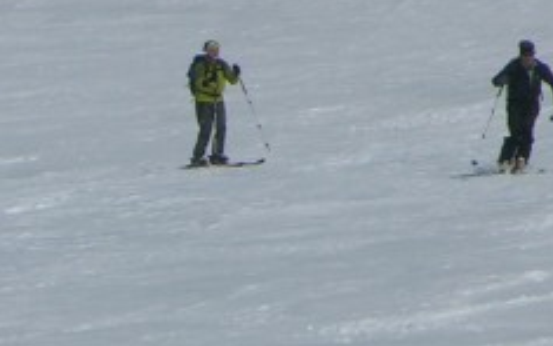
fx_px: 19522
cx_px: -153
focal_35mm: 1295
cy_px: 537
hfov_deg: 1.6
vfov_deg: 1.0
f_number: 7.4
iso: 50
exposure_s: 1/592
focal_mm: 71.2
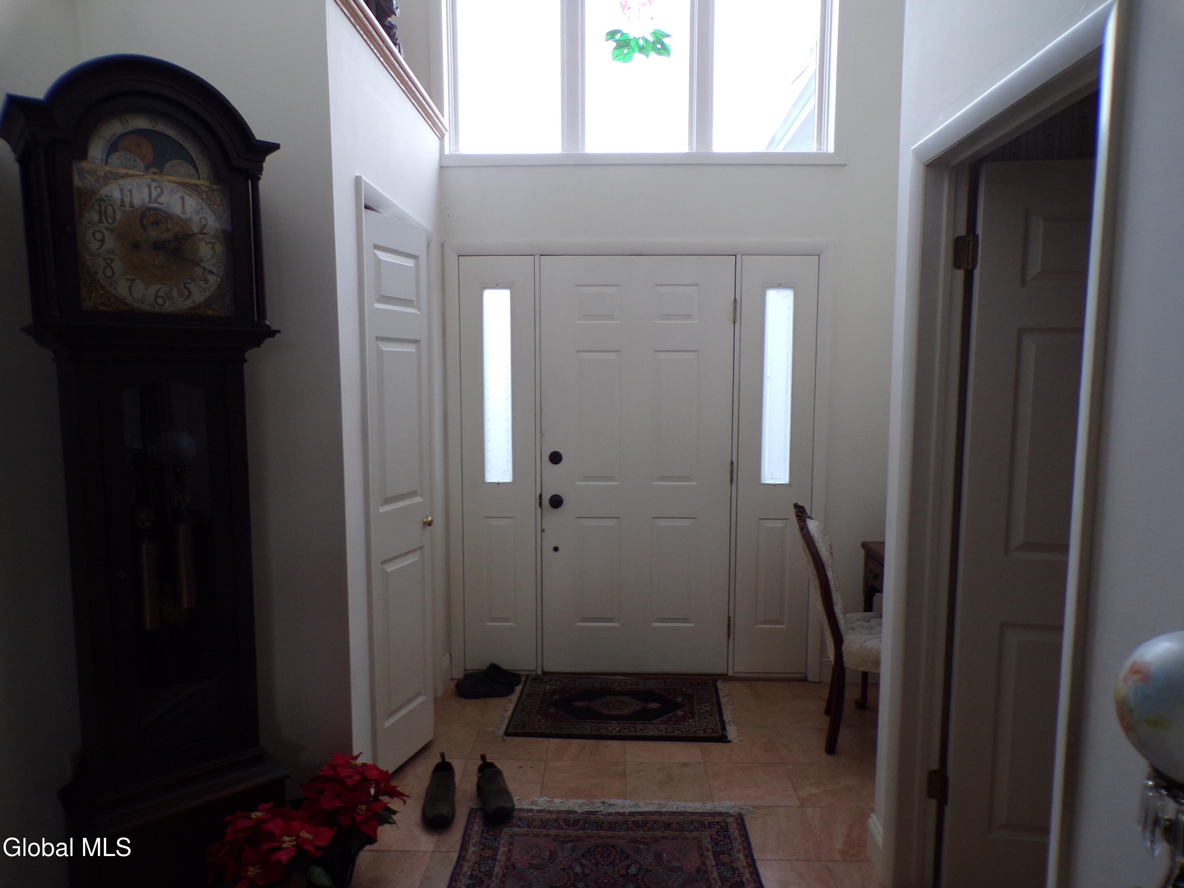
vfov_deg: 56.8
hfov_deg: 71.6
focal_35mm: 24
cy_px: 444
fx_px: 821
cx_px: 592
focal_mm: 4.3
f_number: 3
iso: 100
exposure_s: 1/52
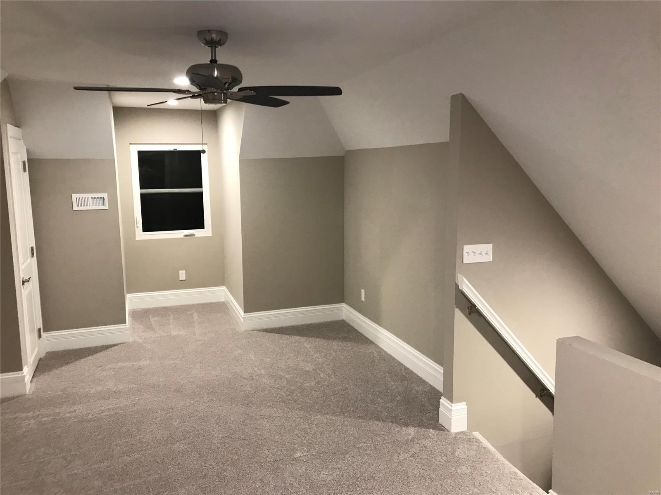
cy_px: 248
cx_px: 330
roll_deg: +0.5
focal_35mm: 28
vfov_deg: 49.7
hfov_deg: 63.4
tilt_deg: -9.1
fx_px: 535
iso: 40
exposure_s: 1/17
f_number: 1.8
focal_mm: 3.99
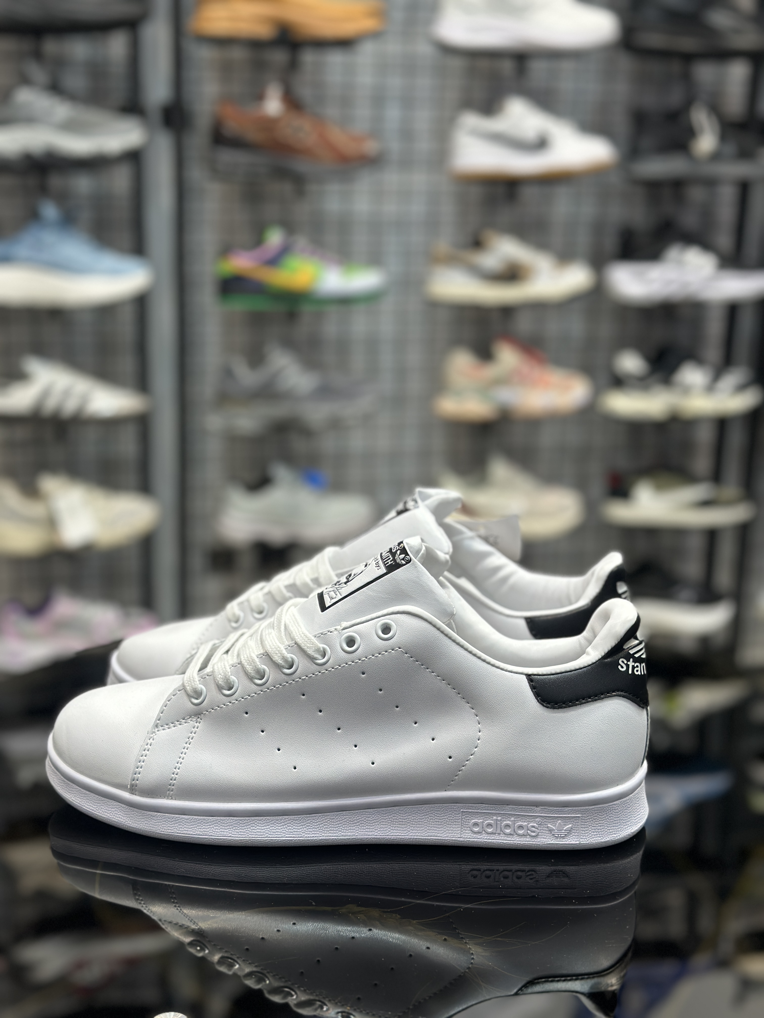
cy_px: 509
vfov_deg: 39.7
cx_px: 382
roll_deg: -1.1
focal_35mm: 48
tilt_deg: -13.9
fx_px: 1413
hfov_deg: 30.3
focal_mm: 6.86
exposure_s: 1/107
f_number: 1.78
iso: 64
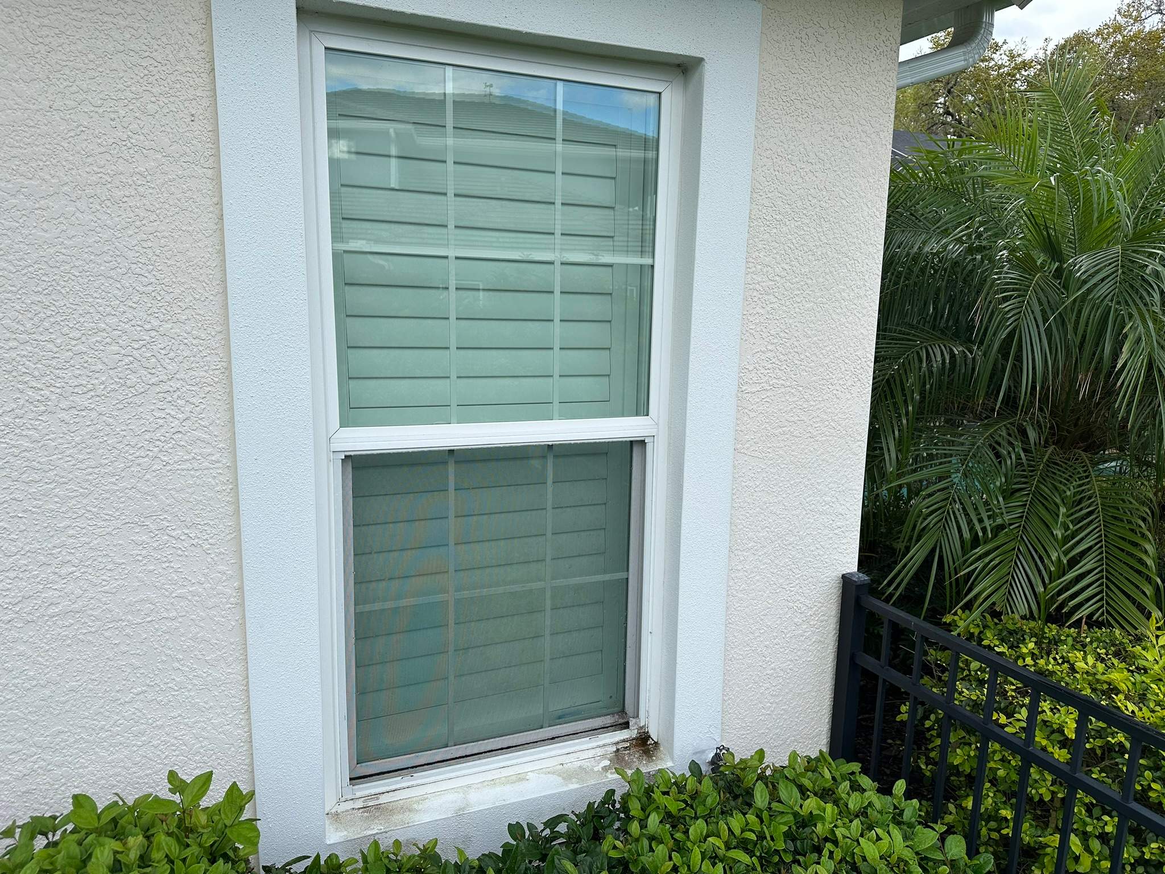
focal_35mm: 24
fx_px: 808
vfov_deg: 56.8
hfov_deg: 71.6
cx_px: 582
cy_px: 437
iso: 80
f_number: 1.78
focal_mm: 6.86
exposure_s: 1/1453
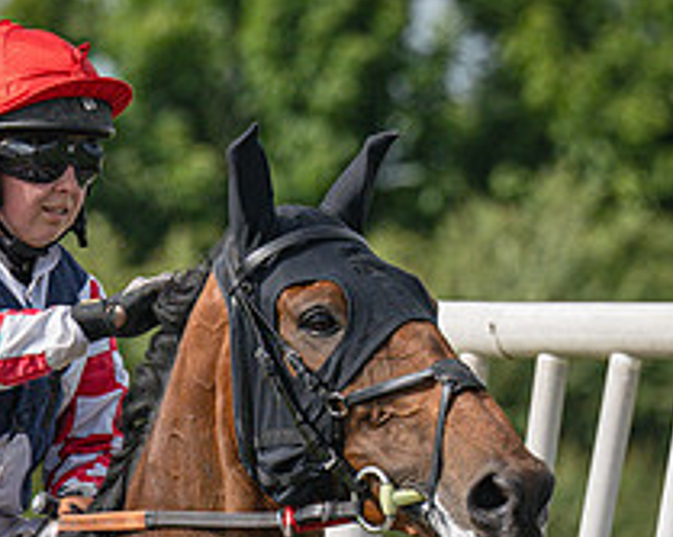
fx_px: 17719
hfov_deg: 2.2
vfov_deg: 1.7
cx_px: 98
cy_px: 539
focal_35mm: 890
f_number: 5
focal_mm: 195
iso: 400
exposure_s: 1/2500
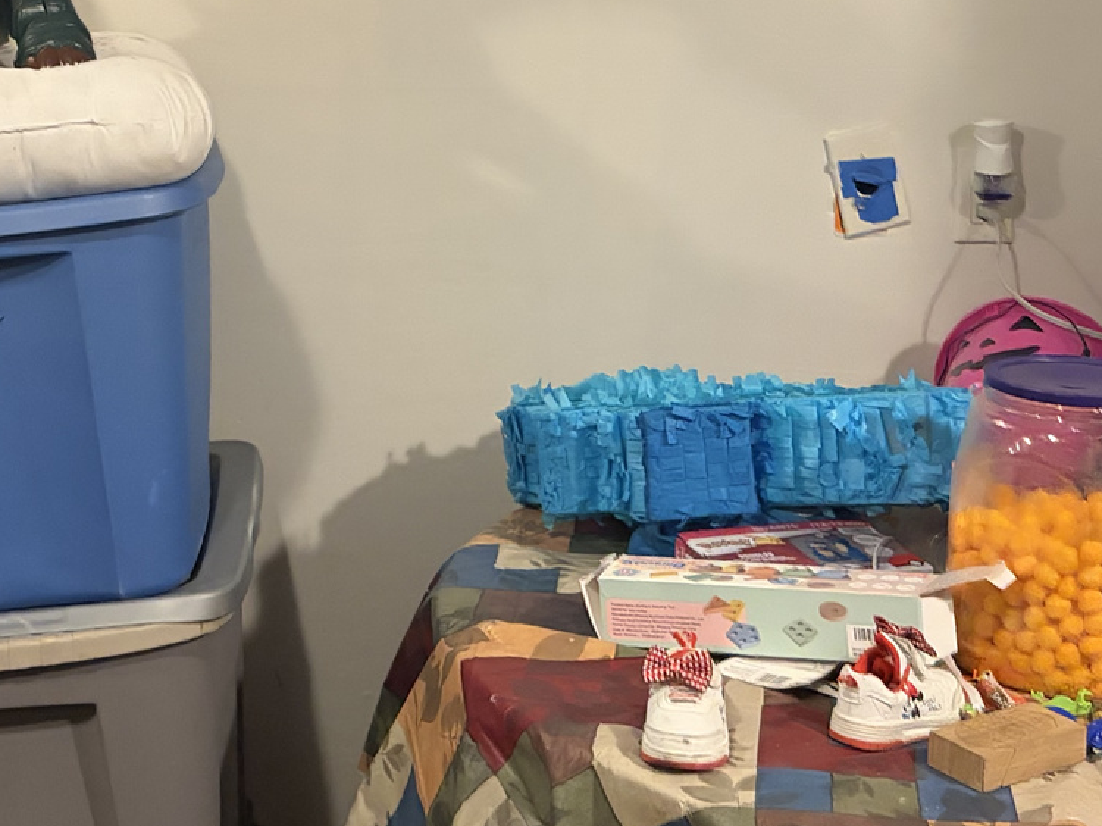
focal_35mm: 71
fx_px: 2260
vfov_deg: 20.6
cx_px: 504
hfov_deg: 27.4
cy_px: 237
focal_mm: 5.96
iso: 500
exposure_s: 1/60
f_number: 1.6
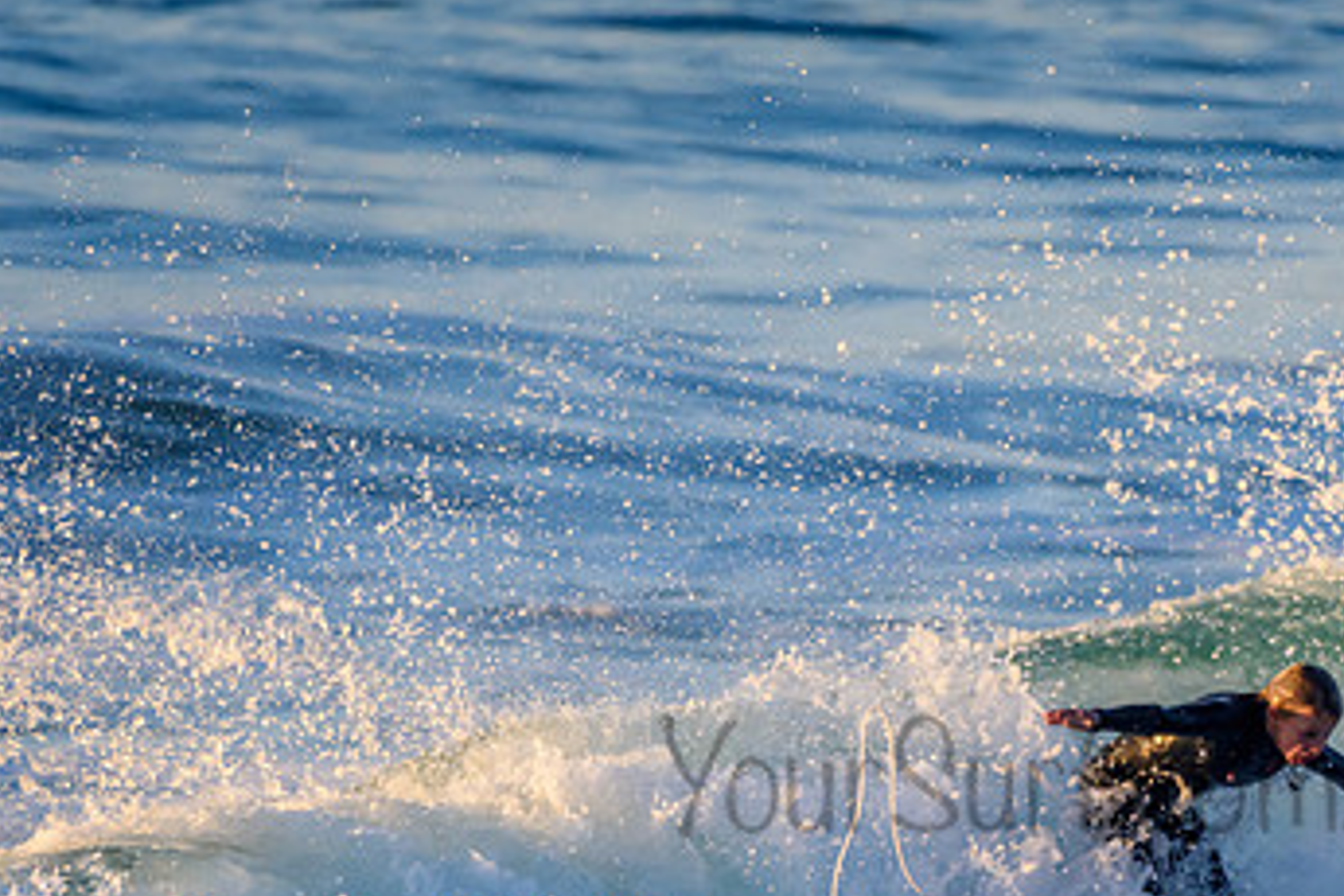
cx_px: 1064
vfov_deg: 1.1
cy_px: 742
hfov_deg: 1.6
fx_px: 47111
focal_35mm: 1262
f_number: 5.6
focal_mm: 500
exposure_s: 1/1600
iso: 800
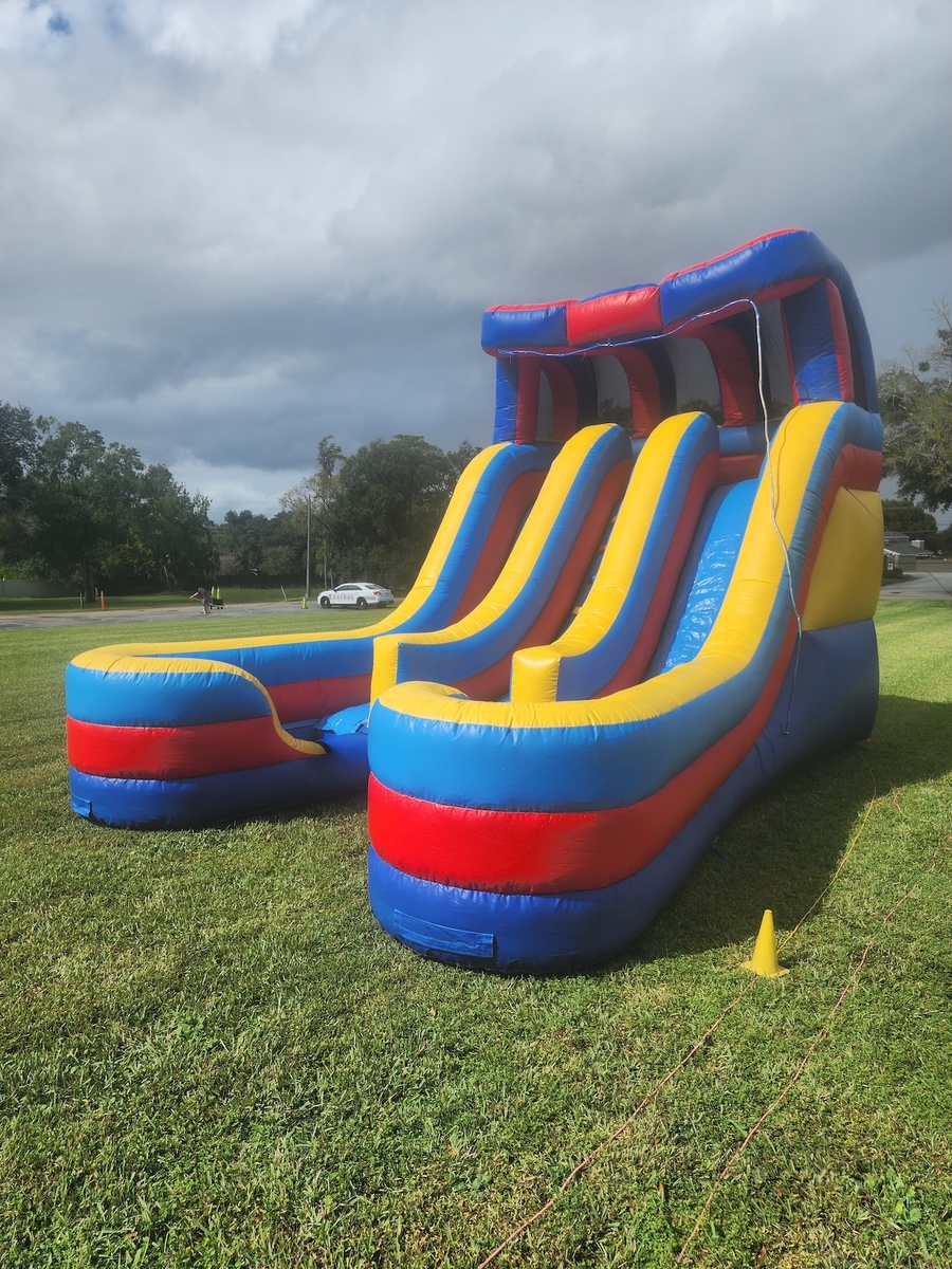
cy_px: 634
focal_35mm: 23
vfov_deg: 73.9
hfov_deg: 58.9
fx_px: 843
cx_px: 476
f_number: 1.8
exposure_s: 1/1728
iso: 12
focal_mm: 6.4
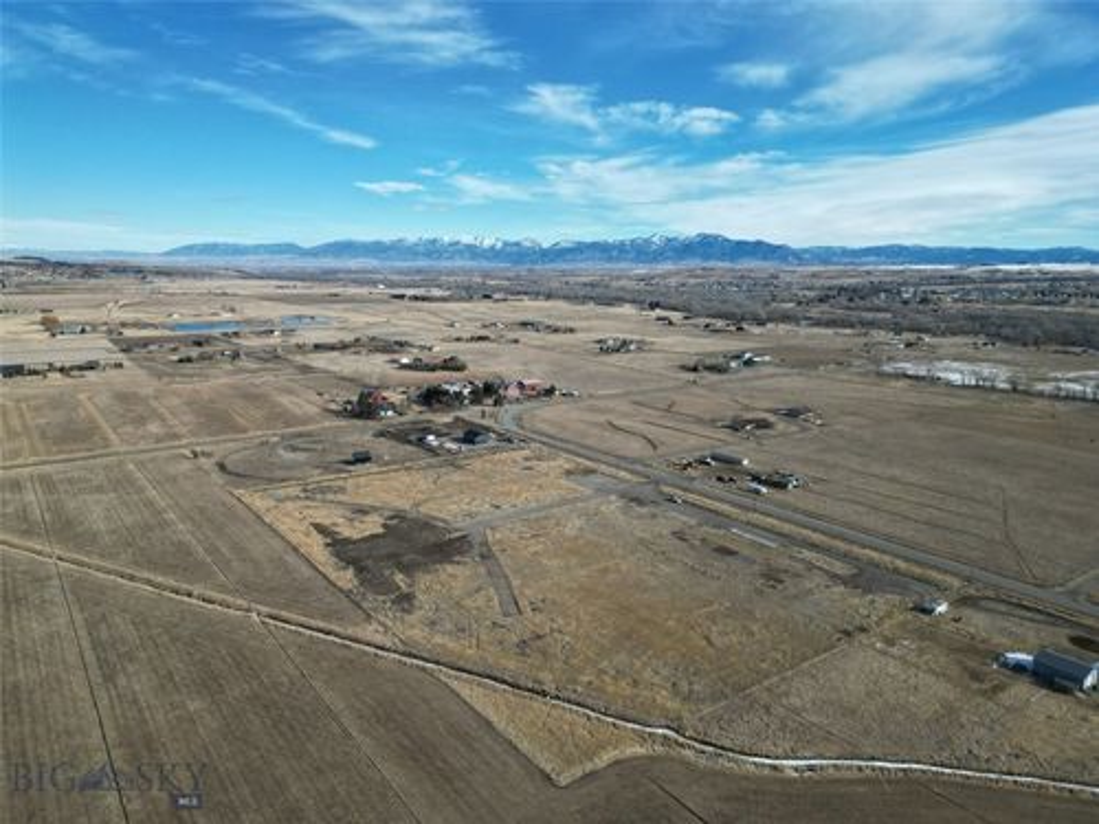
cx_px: 550
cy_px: 412
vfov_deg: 56.8
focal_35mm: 24
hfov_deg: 71.6
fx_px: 762
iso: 110
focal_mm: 6.72
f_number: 1.7
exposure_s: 1/3000
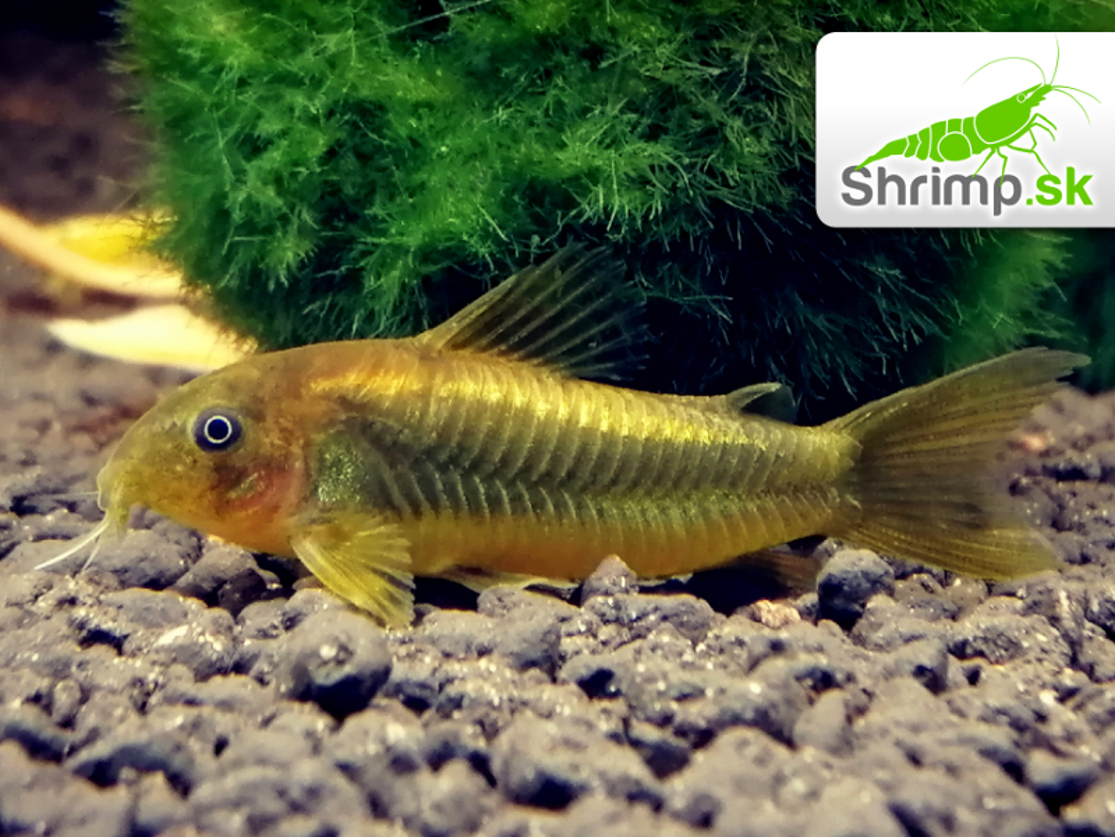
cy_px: 418
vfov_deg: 39.7
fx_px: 1160
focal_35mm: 36
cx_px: 558
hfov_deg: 51.4
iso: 80
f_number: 3.2
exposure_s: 1/40
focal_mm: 6
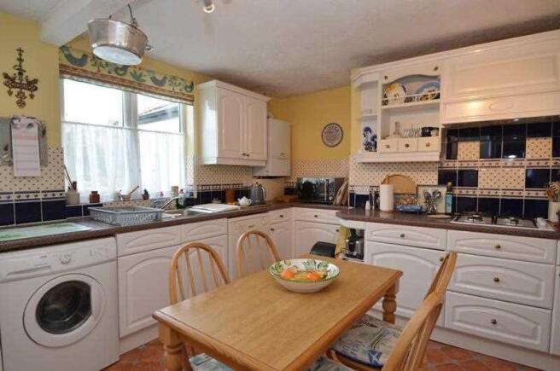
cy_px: 186
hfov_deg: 90.1
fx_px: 280
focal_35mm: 18
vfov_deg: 67.2
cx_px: 280
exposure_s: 1/60
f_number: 4
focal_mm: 12
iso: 450
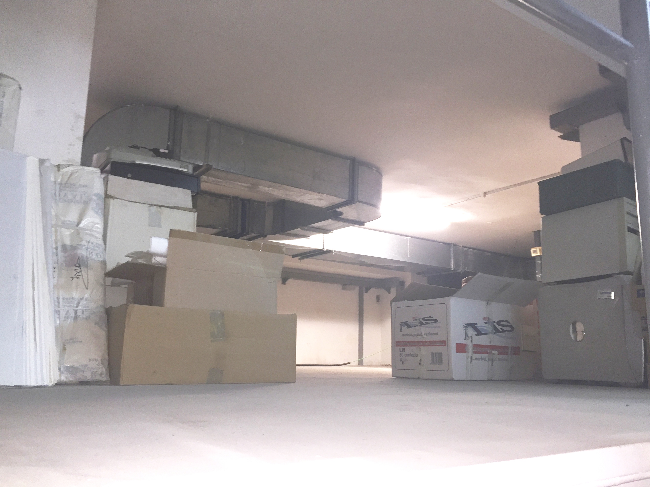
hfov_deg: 61.7
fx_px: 545
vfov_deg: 48.2
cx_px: 325
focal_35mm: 29
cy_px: 244
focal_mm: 4.15
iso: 125
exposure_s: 1/33
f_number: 2.2
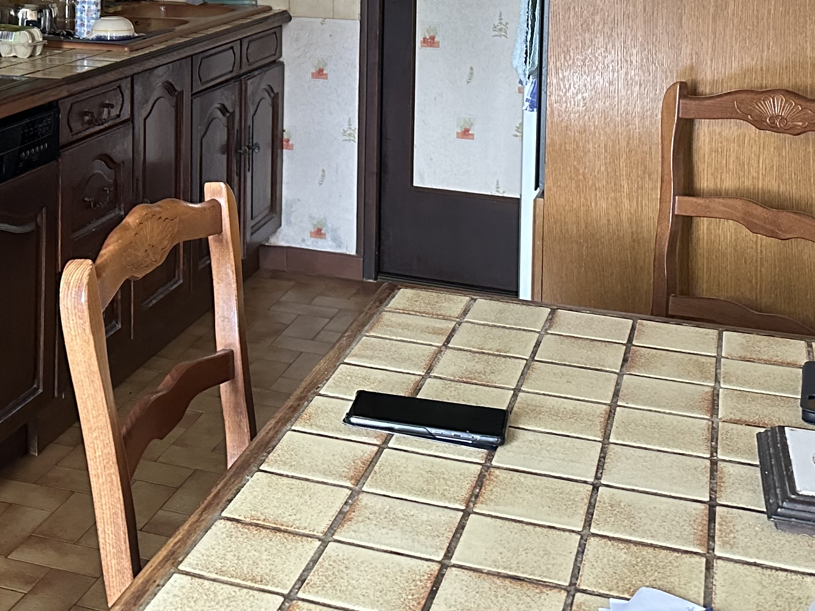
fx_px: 1342
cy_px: -9
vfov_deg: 24.4
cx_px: 185
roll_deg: -0.3
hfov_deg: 33.0
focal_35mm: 57
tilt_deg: -5.4
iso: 800
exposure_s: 1/60
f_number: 1.78
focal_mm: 6.86
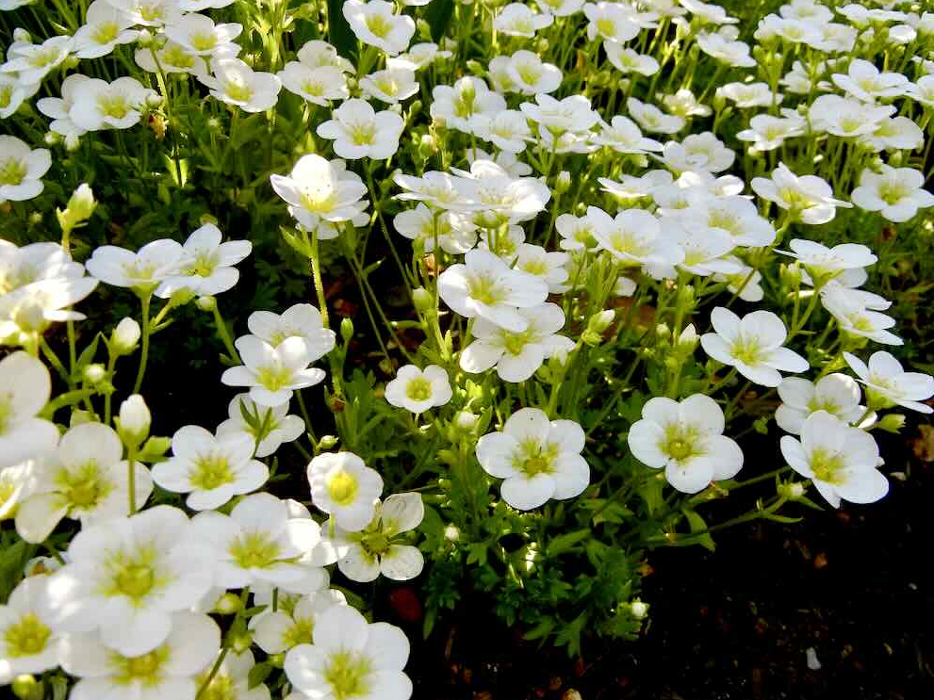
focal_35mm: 31
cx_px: 482
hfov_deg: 58.3
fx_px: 836
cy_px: 352
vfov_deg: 45.4
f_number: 3.5
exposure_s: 1/397
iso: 160
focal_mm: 5.4
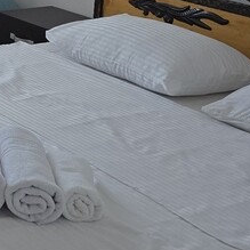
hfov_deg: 16.0
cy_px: -16
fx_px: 776
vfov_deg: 17.7
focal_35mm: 95
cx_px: -174
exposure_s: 1/100
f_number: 1.7
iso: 125
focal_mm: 6.3
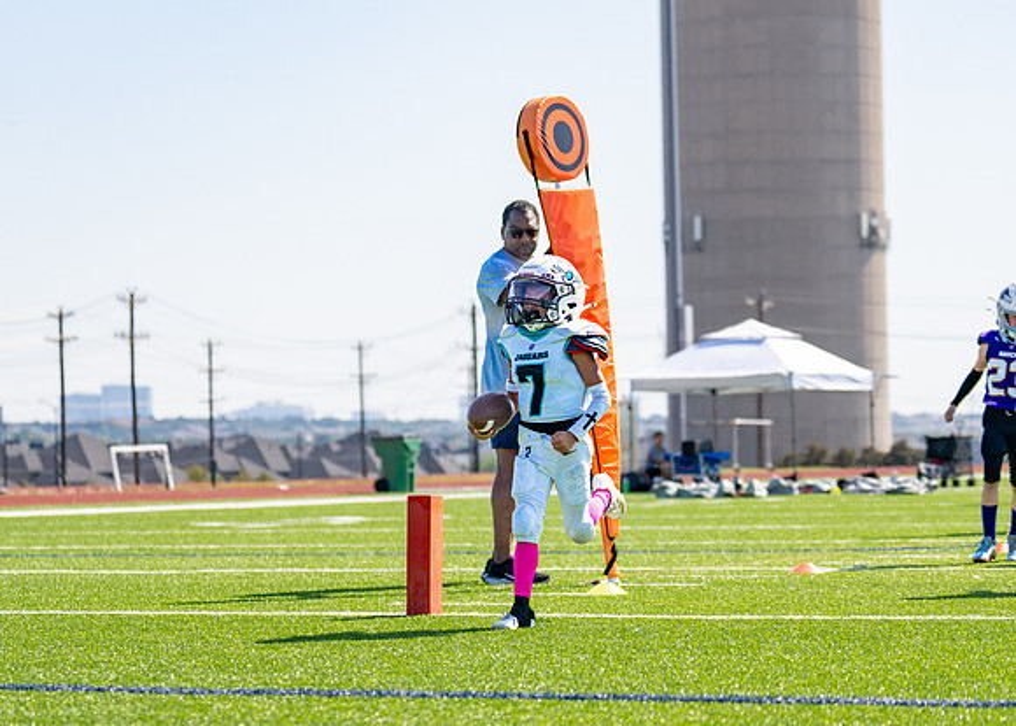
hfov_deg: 17.9
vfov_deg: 12.8
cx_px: 552
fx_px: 3225
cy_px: 384
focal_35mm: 112
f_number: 2.8
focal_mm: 70
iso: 100
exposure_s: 1/1600
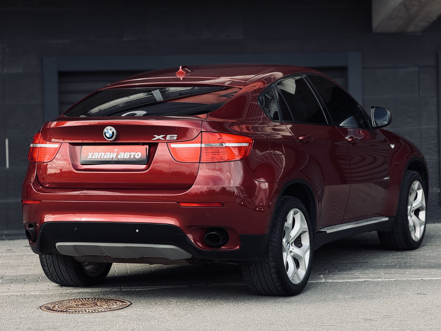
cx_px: 220
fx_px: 1529
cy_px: 166
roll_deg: +1.6
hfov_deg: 16.4
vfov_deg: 12.3
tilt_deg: -1.8
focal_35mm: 120
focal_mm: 15.66
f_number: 2.8
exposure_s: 1/208
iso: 50
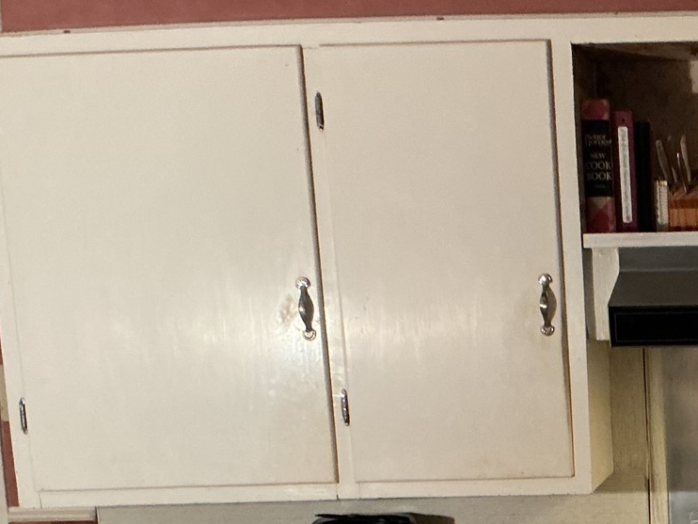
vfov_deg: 19.1
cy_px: 526
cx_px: 794
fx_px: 1513
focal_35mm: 75
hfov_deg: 24.1
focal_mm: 3
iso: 320
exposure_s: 1/30
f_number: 1.8
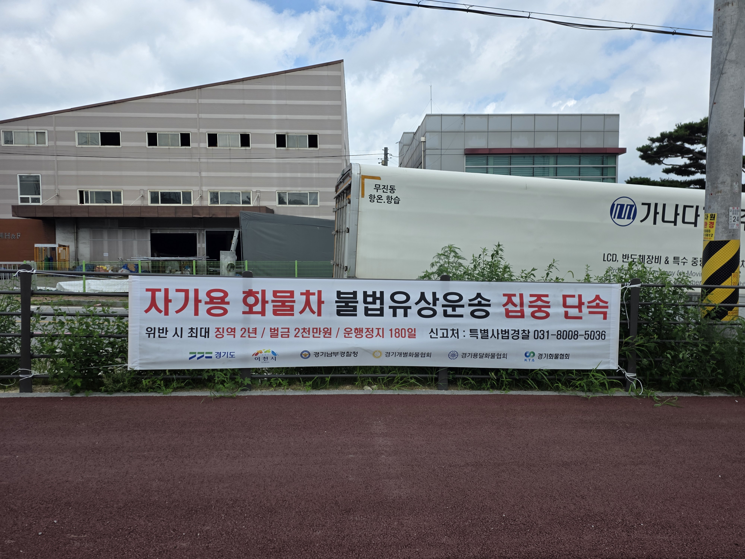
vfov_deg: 58.9
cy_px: 280
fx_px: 495
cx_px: 372
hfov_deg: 73.9
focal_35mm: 23
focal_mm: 6.3
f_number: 1.7
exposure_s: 1/5447
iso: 80
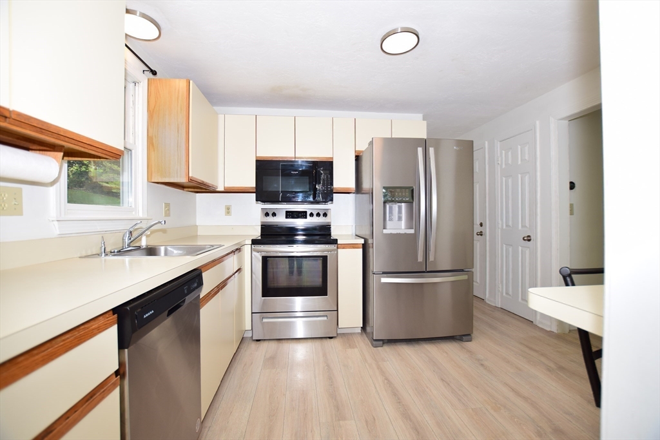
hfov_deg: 100.4
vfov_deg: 77.3
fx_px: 275
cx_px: 330
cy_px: 220
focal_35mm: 15
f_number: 3.5
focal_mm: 10
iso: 200
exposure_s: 1/200
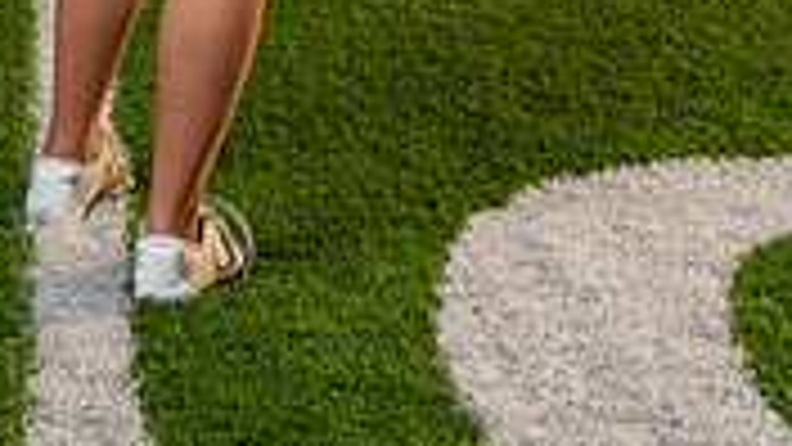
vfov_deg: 8.9
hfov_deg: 16.9
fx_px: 2646
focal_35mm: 126
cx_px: 140
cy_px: -527
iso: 100
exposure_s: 1/250
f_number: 8
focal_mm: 47
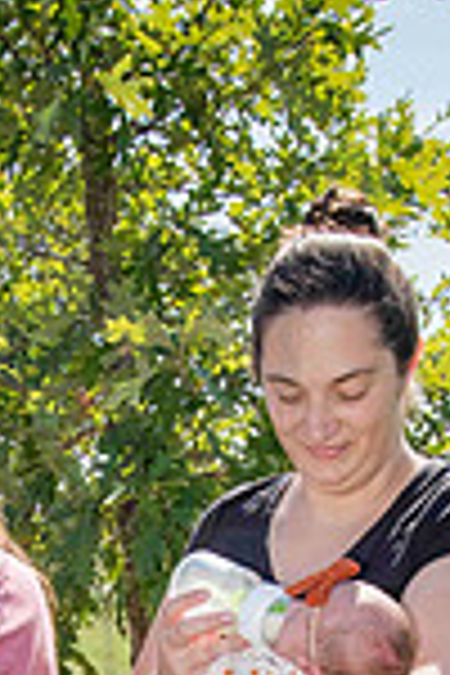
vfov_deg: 20.4
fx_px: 1744
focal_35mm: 93
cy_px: 819
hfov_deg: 14.6
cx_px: 104
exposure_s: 1/500
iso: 400
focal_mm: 31
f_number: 10
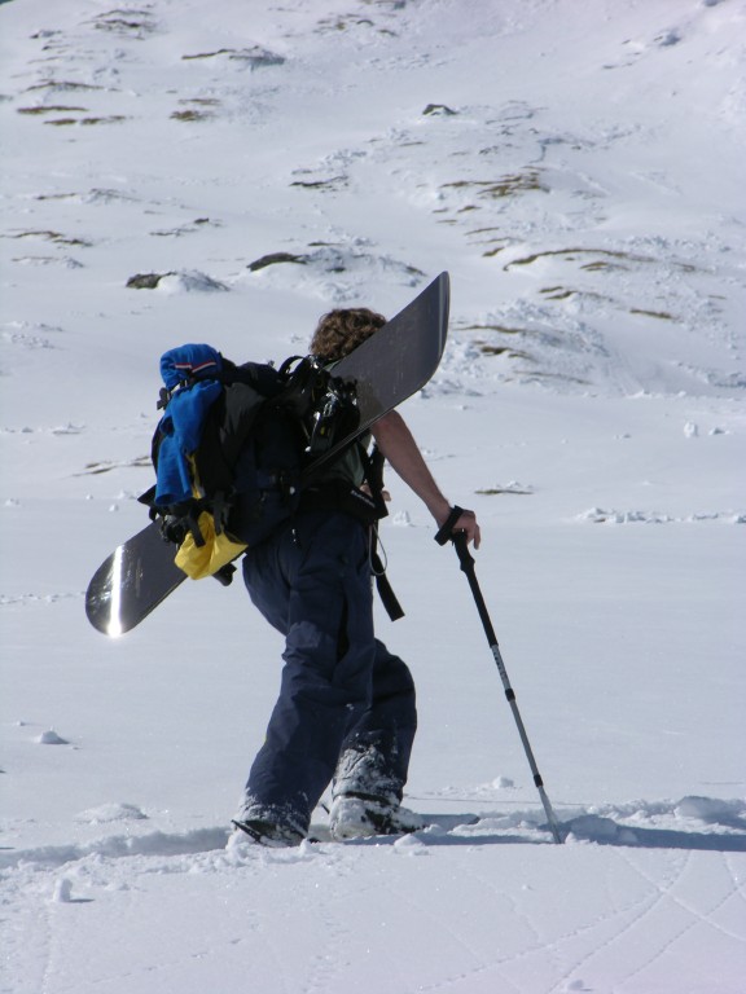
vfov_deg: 7.1
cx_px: 373
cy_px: 497
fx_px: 8046
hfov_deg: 5.3
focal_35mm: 280
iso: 50
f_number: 7.4
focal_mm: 71.2
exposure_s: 1/493
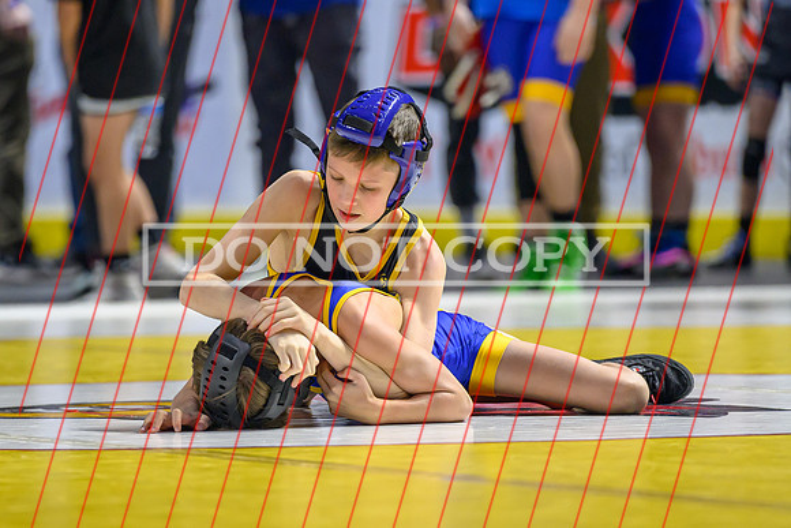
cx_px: 366
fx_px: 8275
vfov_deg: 3.7
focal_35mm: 377
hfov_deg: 5.5
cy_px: 323
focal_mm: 200
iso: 2200
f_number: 2.8
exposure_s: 1/800
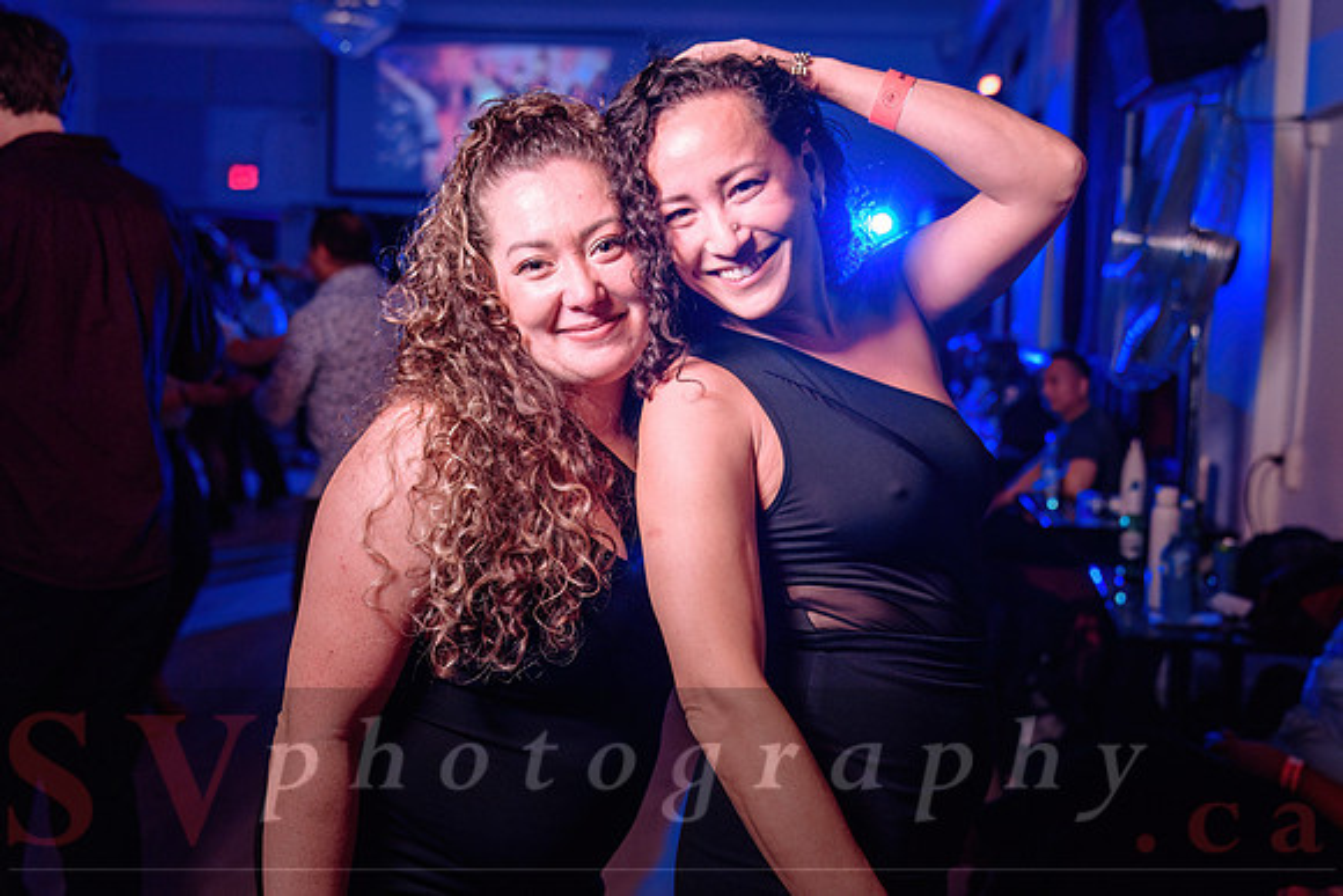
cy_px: 390
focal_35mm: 37
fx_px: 1381
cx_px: 766
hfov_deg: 51.7
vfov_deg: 35.9
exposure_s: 1/50
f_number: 3.2
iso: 800
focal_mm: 32
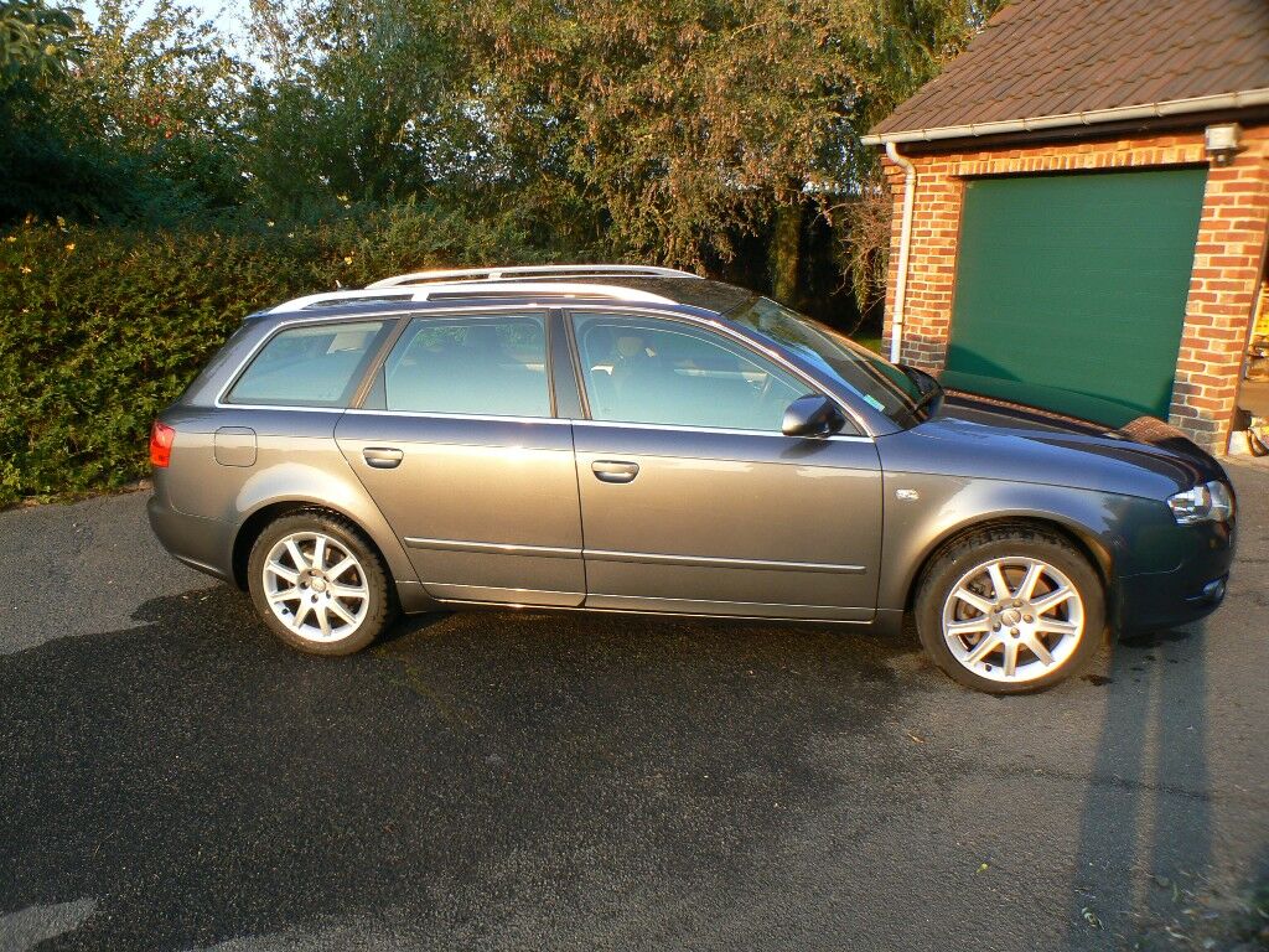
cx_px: 634
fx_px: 1466
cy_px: 476
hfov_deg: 46.8
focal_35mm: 40
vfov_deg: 36.0
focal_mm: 6.7
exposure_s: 1/100
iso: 80
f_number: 4
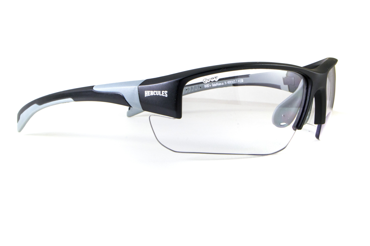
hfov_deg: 31.9
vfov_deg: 21.6
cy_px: 123
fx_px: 647
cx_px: 185
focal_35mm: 63
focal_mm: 42
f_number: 22
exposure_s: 1/10
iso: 200
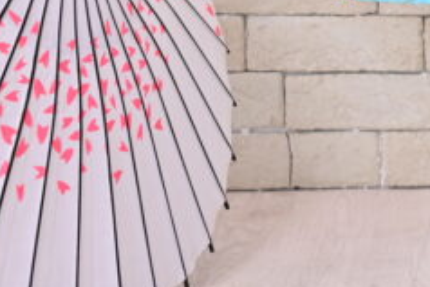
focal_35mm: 215
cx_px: 620
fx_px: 2570
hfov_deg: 9.3
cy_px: -272
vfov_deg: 6.2
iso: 125
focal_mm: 50
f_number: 4
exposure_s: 1/200
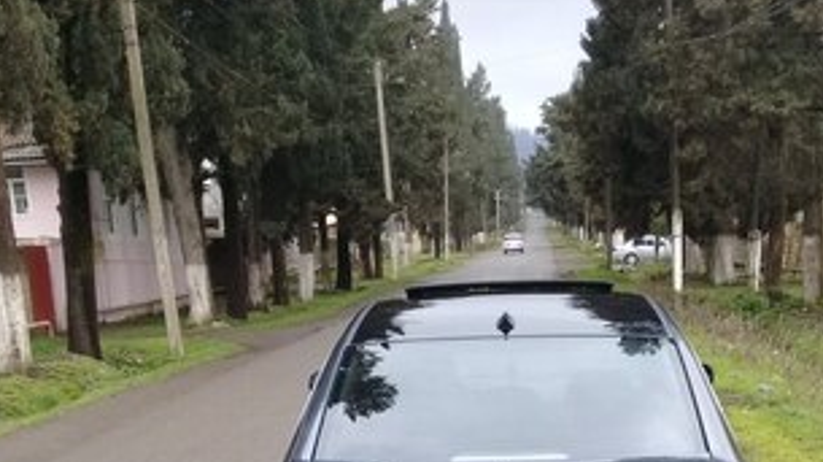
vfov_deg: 19.7
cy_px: 632
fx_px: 1199
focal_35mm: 55
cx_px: 475
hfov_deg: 37.8
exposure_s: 1/60
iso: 64
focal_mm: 3.3
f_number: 2.2
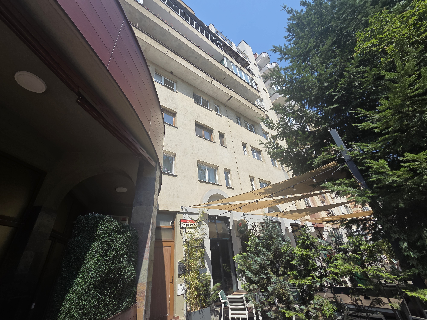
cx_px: 214
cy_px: 160
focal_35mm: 13
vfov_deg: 89.9
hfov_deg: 106.2
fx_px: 160
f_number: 2.2
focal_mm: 2.2
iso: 50
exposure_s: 1/1300
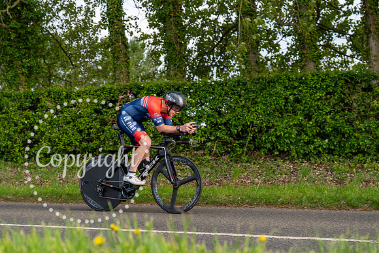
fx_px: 737
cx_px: 190
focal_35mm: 70
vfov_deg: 19.5
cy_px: 126
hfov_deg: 28.8
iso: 1250
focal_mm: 70
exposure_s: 1/800
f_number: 4
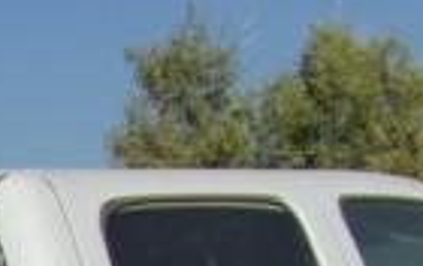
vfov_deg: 7.7
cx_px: -360
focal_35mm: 145
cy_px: 858
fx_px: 1674
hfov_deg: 12.9
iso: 80
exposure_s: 1/200
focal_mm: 4.3
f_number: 10.8
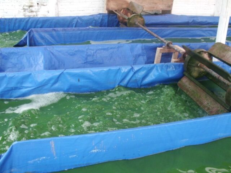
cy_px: 86
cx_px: 116
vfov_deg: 39.7
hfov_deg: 51.4
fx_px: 240
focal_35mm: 36
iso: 200
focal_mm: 6.3
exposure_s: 1/80
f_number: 2.9
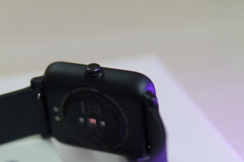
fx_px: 529
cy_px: 124
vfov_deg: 17.4
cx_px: 101
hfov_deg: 26.0
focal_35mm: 78
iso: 100
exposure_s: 1/125
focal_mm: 30
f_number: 2
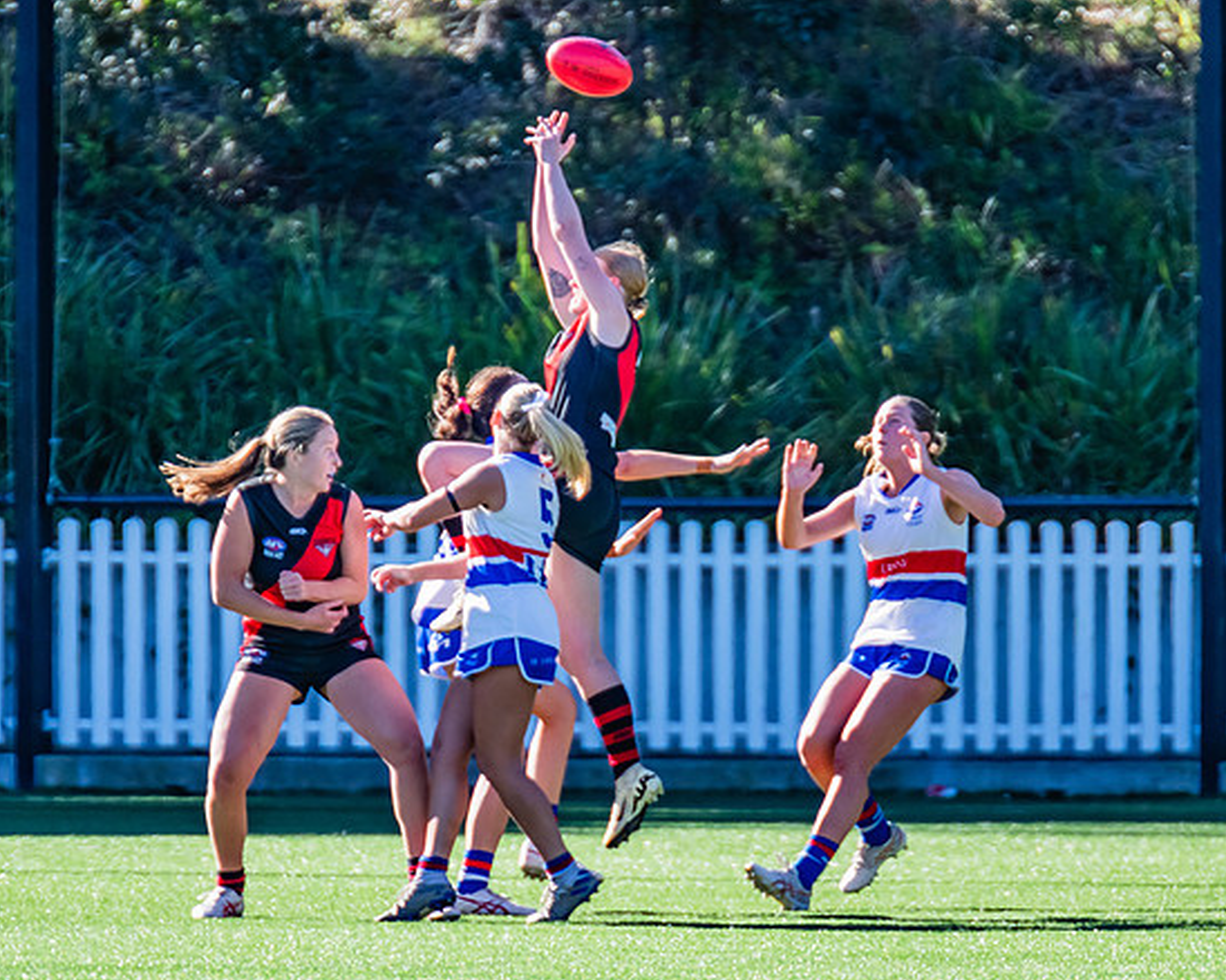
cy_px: 375
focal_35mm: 984
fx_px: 35692
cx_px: 547
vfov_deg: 1.6
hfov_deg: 2.0
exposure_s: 1/1250
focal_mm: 600
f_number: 5.6
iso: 800
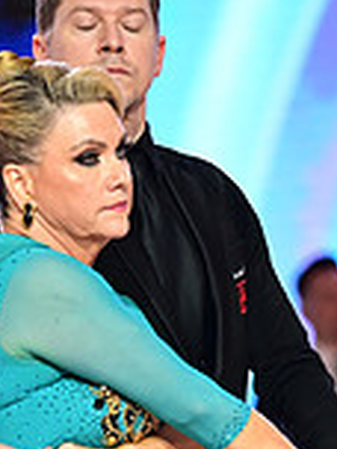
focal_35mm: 515
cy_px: 603
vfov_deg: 3.8
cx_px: 157
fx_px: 6685
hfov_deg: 2.9
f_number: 2.8
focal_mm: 140
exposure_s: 1/400
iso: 1600
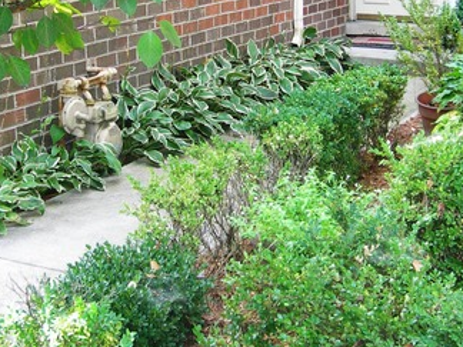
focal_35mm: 75
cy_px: 61
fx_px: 1003
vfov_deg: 19.4
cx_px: 219
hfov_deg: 26.0
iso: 50
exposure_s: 1/38.4
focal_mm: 7.8
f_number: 2.8
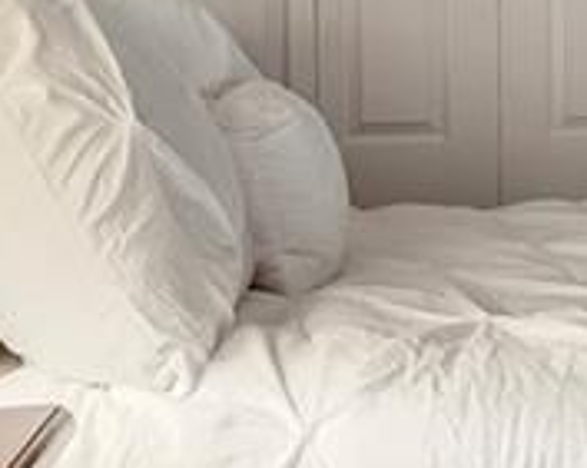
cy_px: 38
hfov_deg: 18.4
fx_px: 1509
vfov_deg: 17.3
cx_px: 975
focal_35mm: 87
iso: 400
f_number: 8
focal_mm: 16
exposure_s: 1/3.33
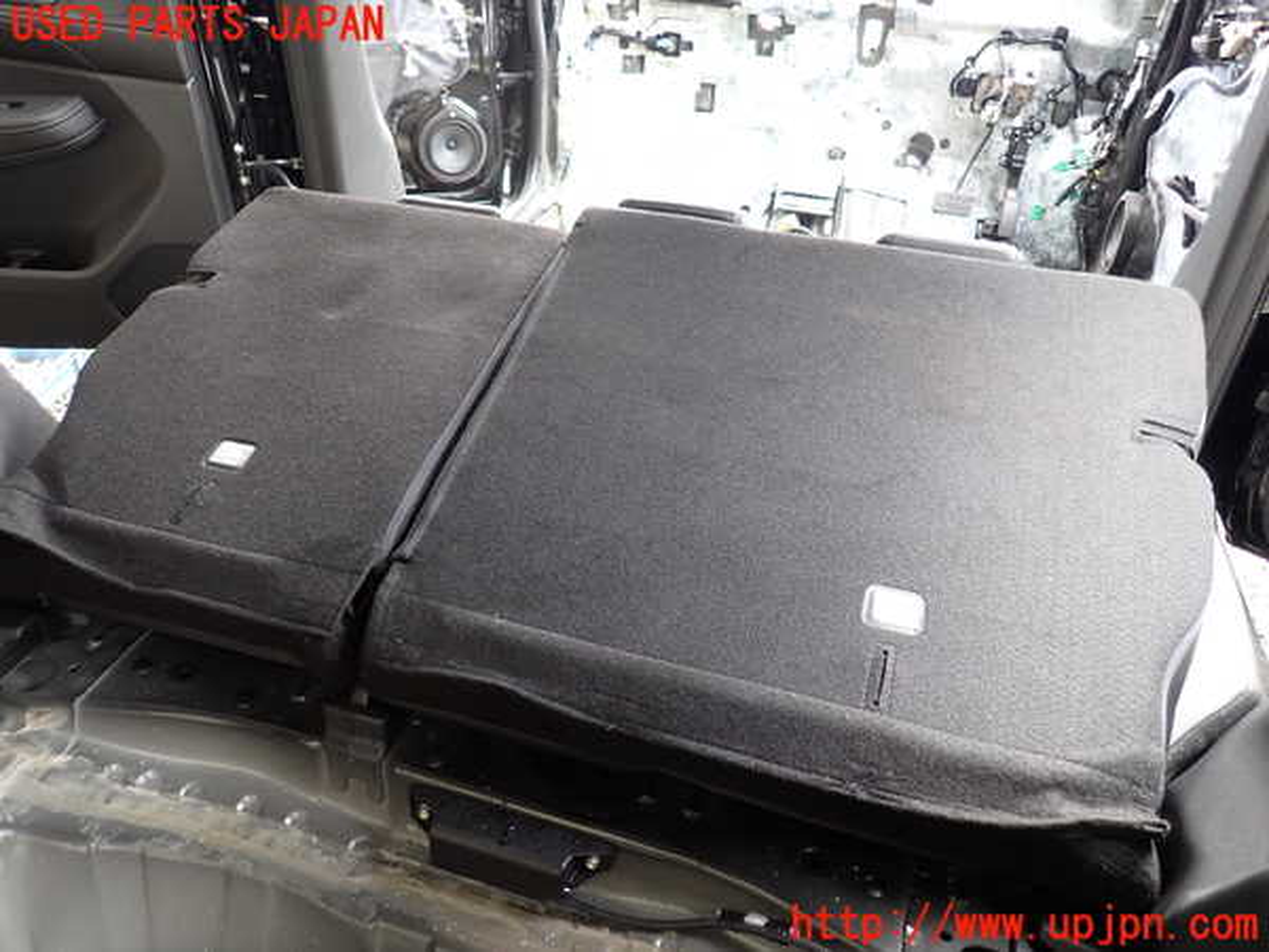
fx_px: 916
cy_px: 476
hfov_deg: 69.4
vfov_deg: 54.9
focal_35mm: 25
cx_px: 634
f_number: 2
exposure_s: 1/50
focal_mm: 4.5
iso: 200
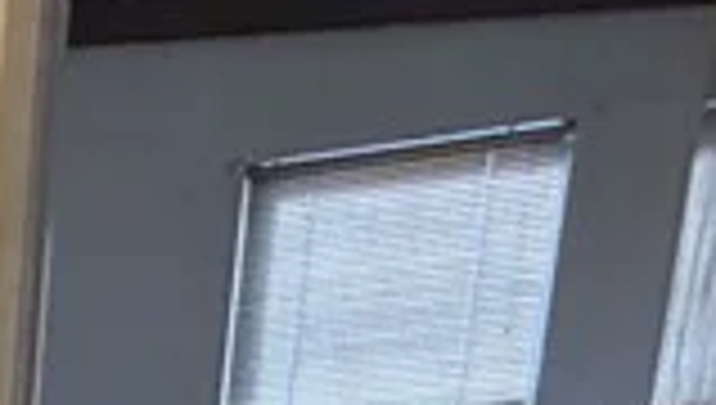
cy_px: 1084
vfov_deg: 10.2
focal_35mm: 98
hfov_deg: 15.5
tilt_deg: -14.8
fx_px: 1863
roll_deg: +3.1
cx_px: -847
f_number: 2.2
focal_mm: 2.22
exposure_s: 1/60
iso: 320
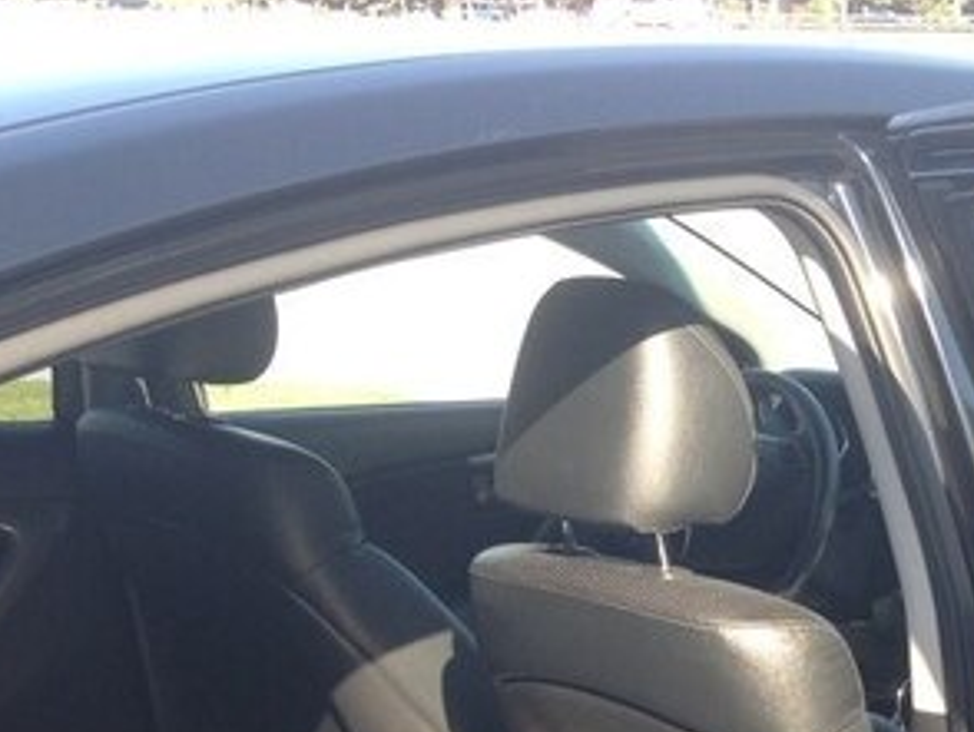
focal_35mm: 74
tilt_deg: -19.9
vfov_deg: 19.1
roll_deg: +1.0
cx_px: 792
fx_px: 2084
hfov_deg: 25.8
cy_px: 800
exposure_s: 1/208
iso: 50
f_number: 2.4
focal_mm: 4.12
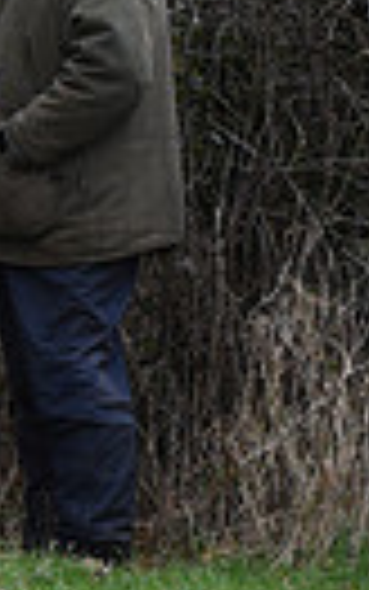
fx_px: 10495
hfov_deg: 2.0
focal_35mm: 653
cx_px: 932
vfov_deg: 3.2
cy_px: 41
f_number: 5.6
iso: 2200
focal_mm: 145
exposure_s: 1/1250
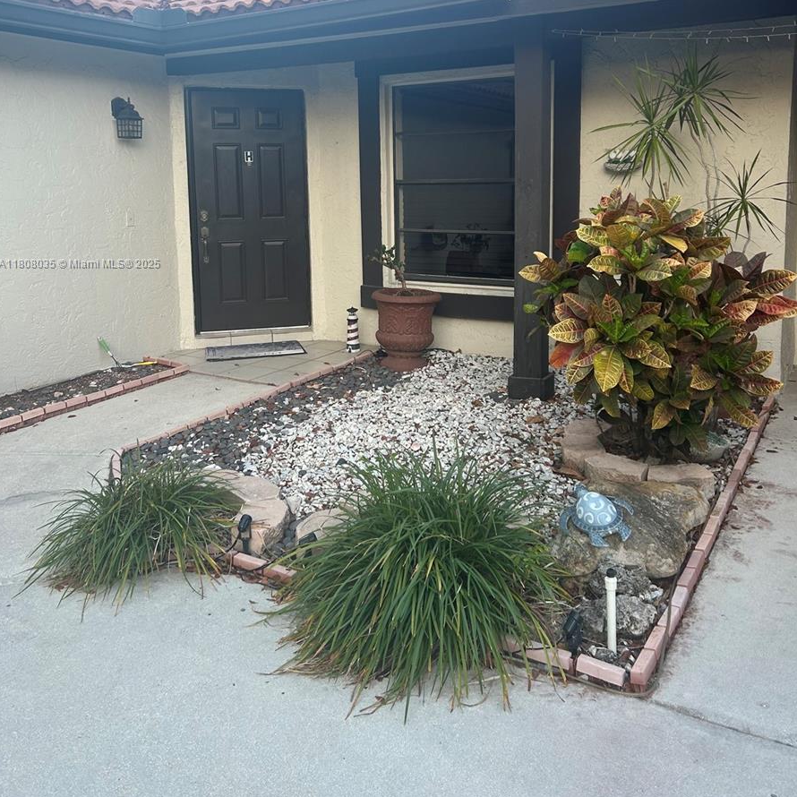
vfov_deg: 51.5
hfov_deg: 52.5
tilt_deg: -5.3
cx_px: 398
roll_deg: +2.0
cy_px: 264
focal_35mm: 31
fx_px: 808
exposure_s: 1/155
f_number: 1.5
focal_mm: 5.7
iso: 50
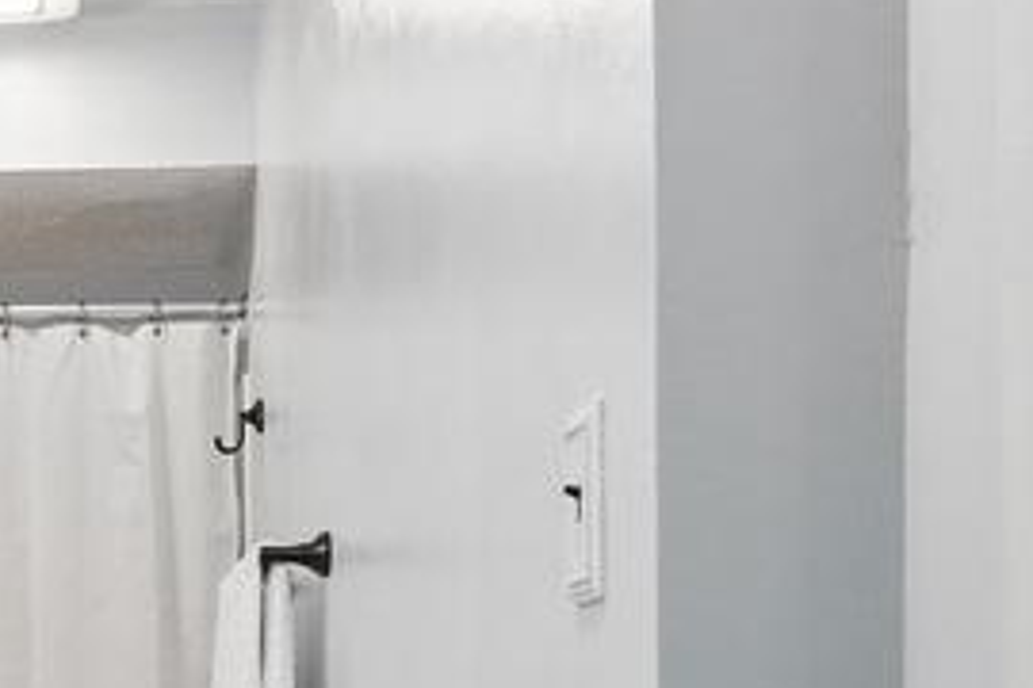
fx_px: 2372
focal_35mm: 83
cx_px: -99
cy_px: 772
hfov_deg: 23.1
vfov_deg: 16.0
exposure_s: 1/25
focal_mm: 15.5
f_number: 8
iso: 800
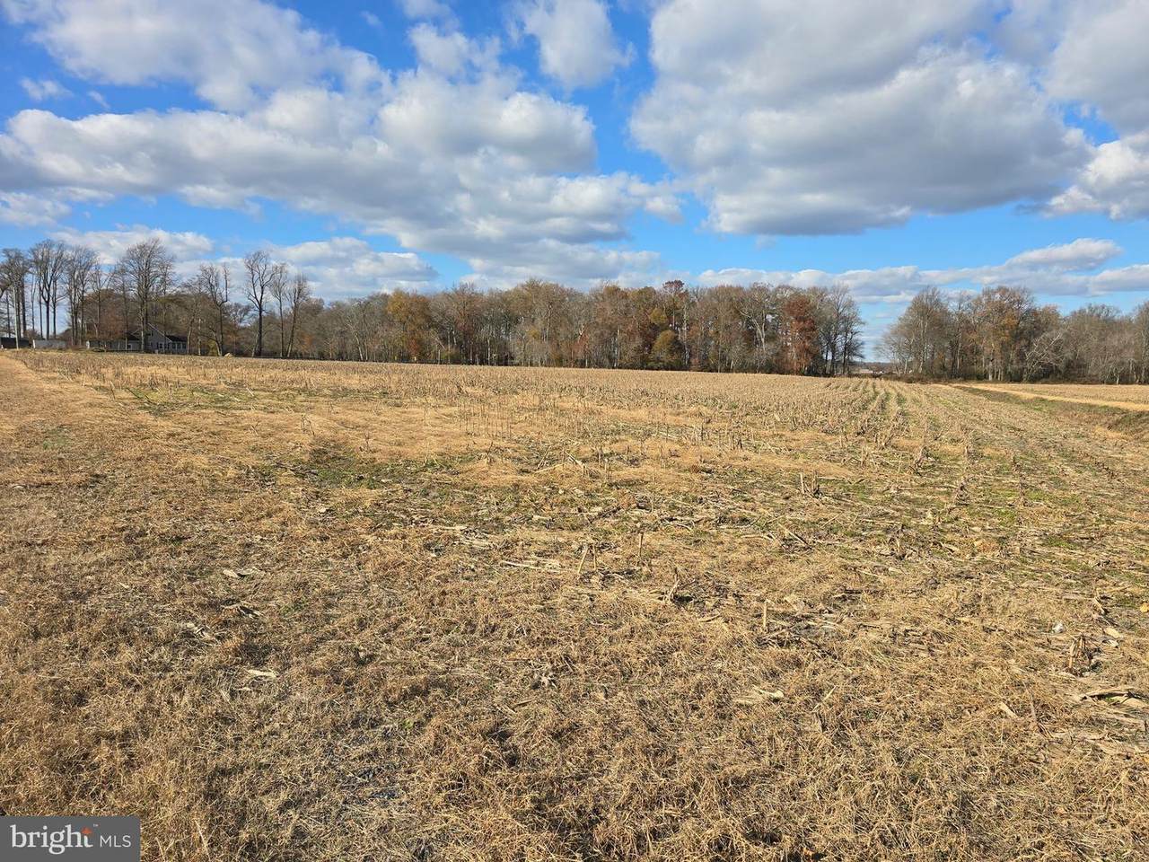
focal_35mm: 23
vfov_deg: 58.9
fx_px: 763
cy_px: 431
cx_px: 574
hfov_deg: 73.9
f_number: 1.7
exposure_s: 1/866
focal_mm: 6.3
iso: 12
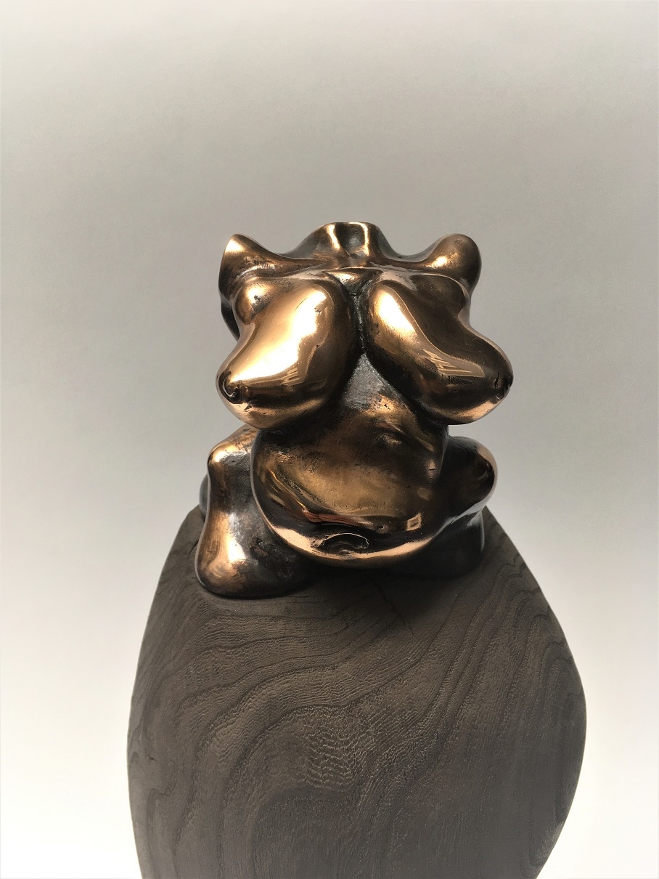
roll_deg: +0.5
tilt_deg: -24.6
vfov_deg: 61.6
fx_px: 736
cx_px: 330
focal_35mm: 29
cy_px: 440
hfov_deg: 48.2
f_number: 2.2
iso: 32
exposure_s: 1/50
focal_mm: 4.15
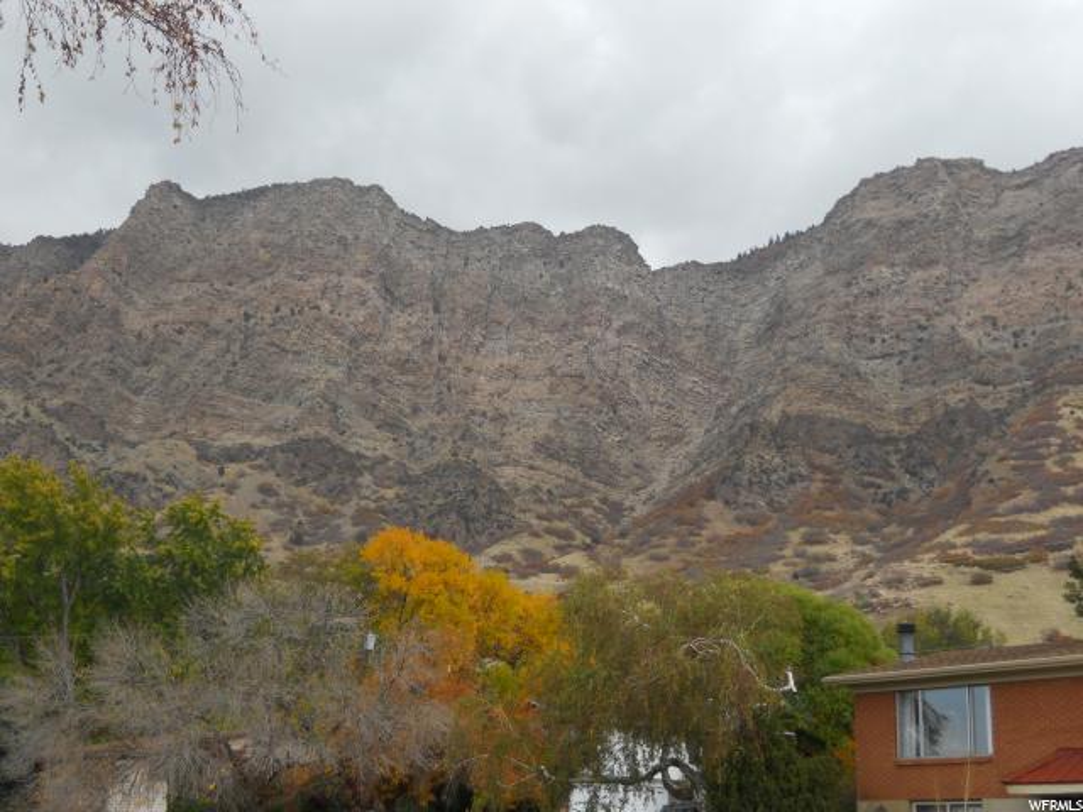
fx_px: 1439
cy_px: 406
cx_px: 542
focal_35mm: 46
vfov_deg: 31.5
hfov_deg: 41.2
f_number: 3.4
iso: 80
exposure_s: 1/320
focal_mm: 8.3
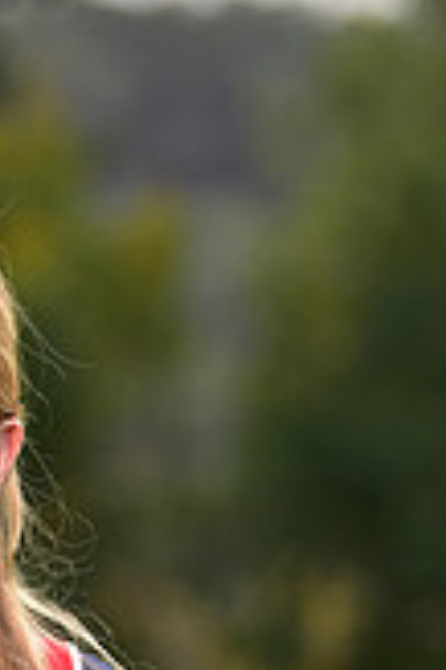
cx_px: -158
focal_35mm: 478
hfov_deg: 2.9
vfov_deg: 4.3
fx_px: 8901
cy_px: 899
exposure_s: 1/250
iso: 160
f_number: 4
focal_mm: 135
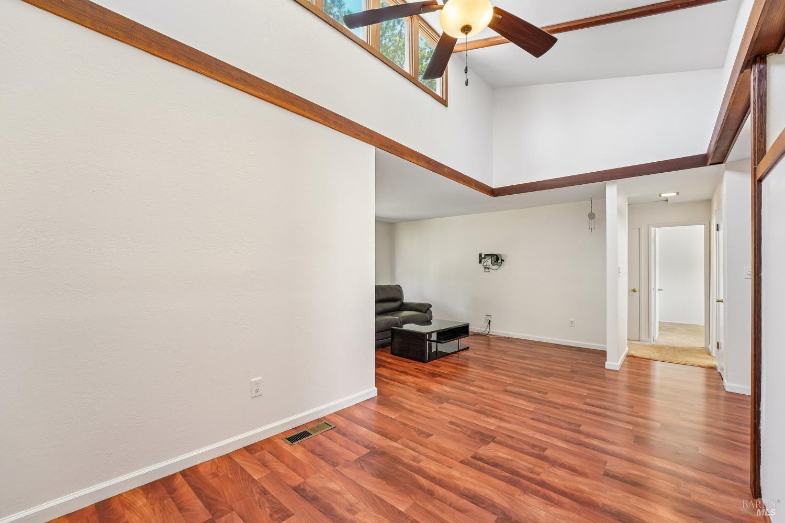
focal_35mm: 14
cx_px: 392
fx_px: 305
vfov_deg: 81.2
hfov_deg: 104.3
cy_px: 262
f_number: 8
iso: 500
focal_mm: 14
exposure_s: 1/15
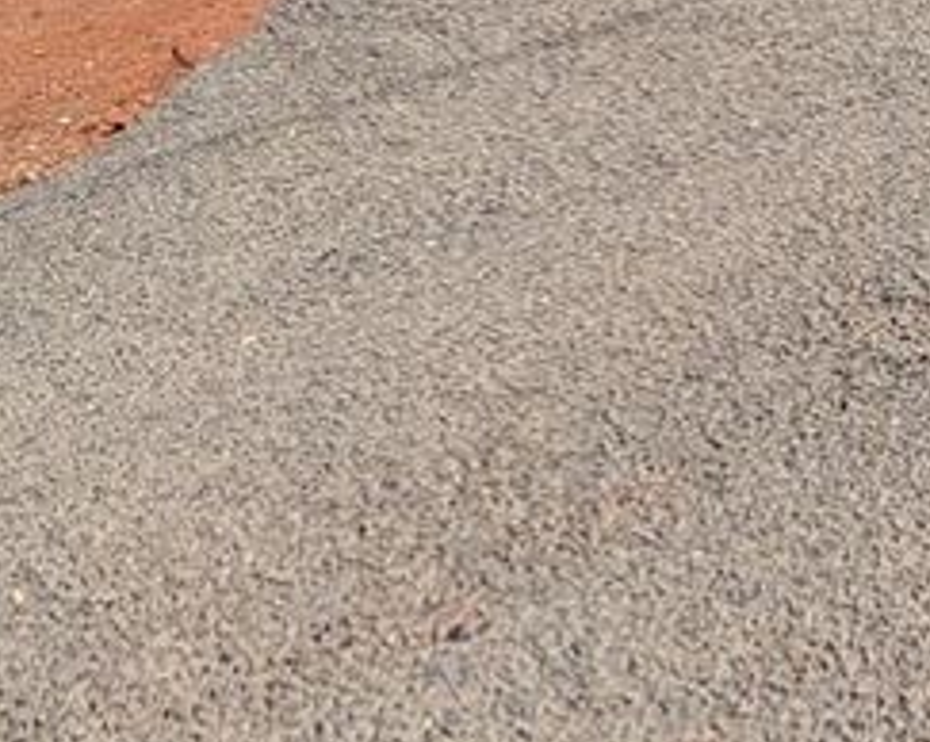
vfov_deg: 20.3
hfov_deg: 24.9
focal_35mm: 66
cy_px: -329
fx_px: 1815
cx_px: 1213
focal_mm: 2.35
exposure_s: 1/1938
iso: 47
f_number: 2.2
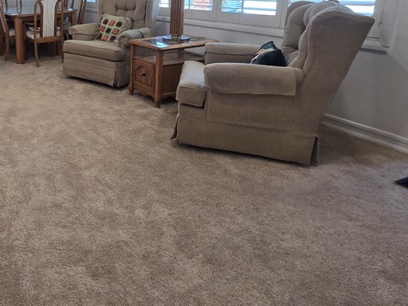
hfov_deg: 53.3
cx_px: 2
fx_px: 306
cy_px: 55
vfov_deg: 49.5
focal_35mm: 26
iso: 64
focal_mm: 2.2
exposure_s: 1/60
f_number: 2.2
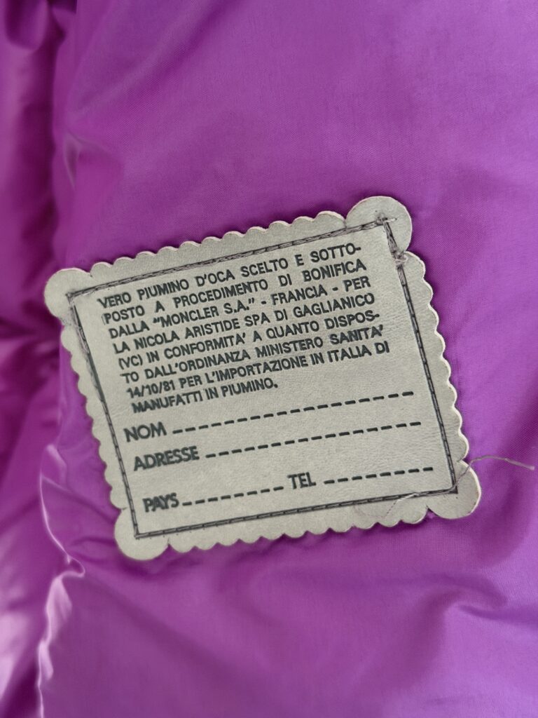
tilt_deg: -28.6
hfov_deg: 30.3
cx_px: 269
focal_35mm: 48
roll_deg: -14.5
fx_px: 995
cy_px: 359
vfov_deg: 39.7
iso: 500
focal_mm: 6.76
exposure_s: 1/40
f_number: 1.78
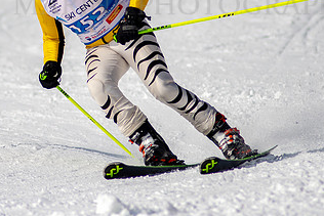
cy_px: 15
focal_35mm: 975
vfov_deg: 1.4
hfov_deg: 2.1
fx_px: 8779
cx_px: 94
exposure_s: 1/6400
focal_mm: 300
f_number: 2.8
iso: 100
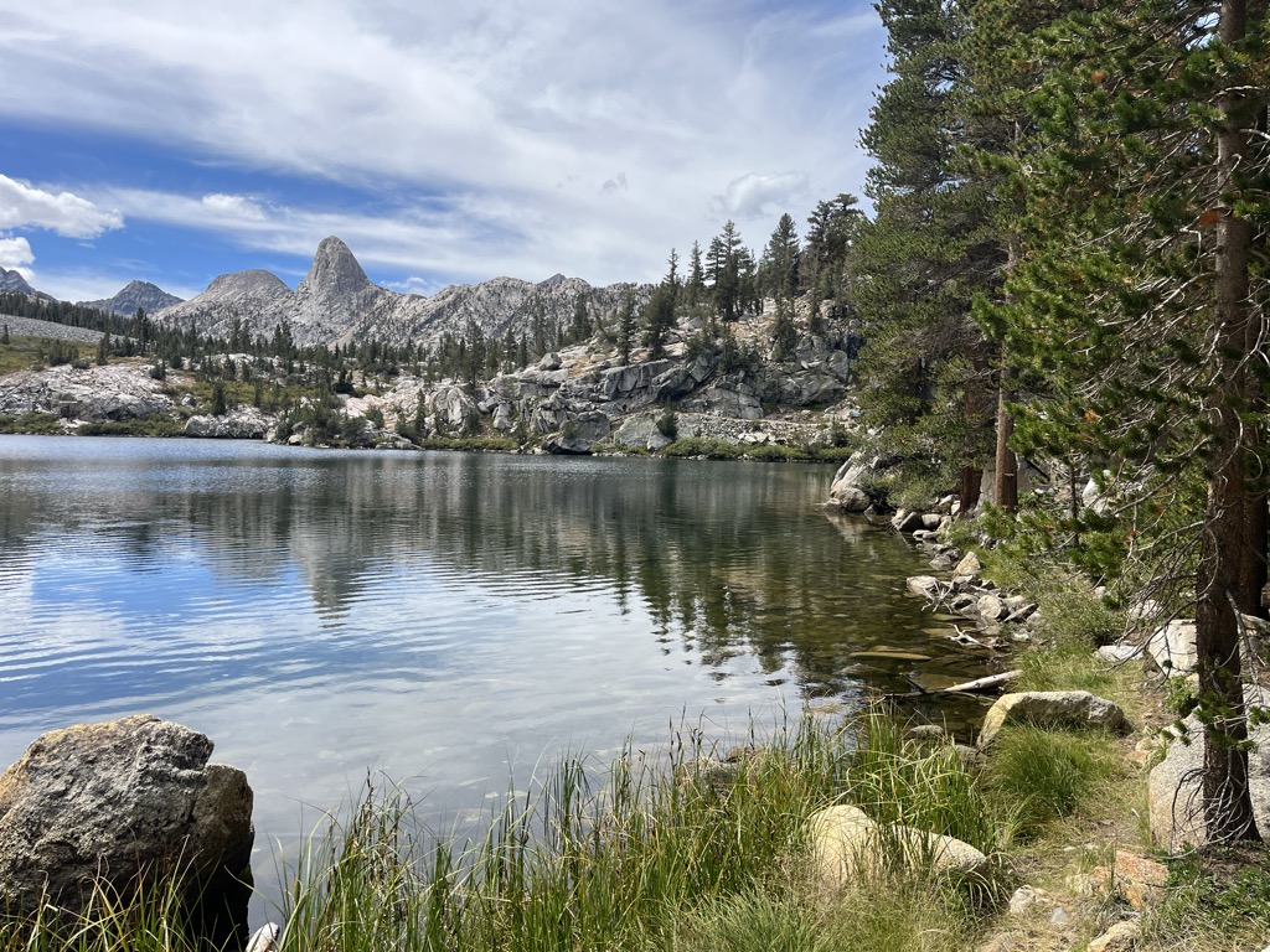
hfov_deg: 67.3
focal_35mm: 26
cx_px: 635
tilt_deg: -3.4
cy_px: 476
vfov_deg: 53.1
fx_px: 954
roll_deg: -0.8
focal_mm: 5.1
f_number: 1.6
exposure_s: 1/2967
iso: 50
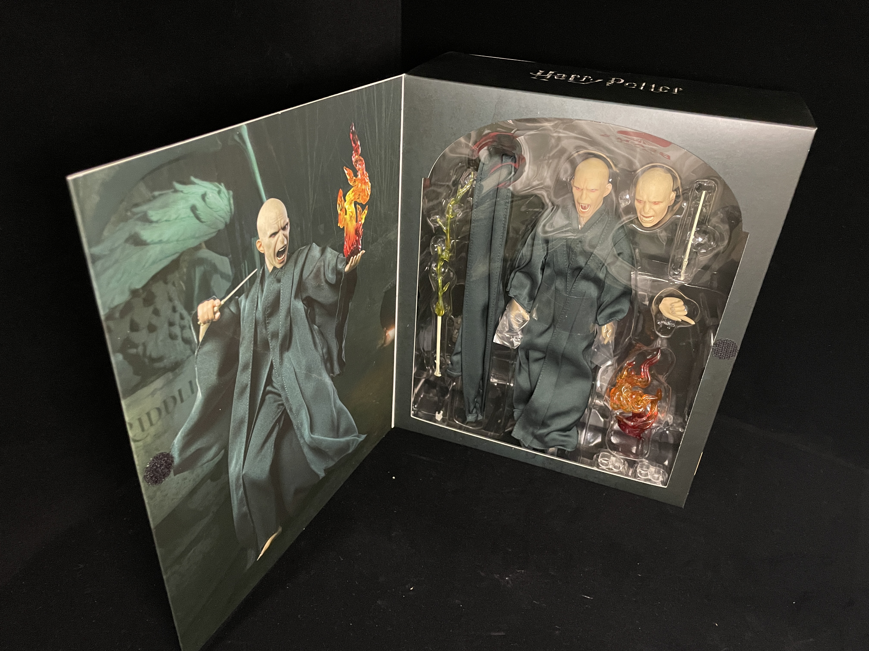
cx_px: 434
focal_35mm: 26
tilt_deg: -31.3
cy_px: 326
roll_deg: -4.0
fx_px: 653
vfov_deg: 53.1
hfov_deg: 67.3
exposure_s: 1/41
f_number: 1.6
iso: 500
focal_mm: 4.2
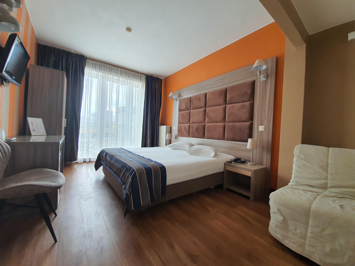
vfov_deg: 89.9
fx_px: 133
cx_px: 178
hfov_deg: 106.2
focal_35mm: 13
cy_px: 133
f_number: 2.2
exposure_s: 1/50
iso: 80
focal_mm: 1.8
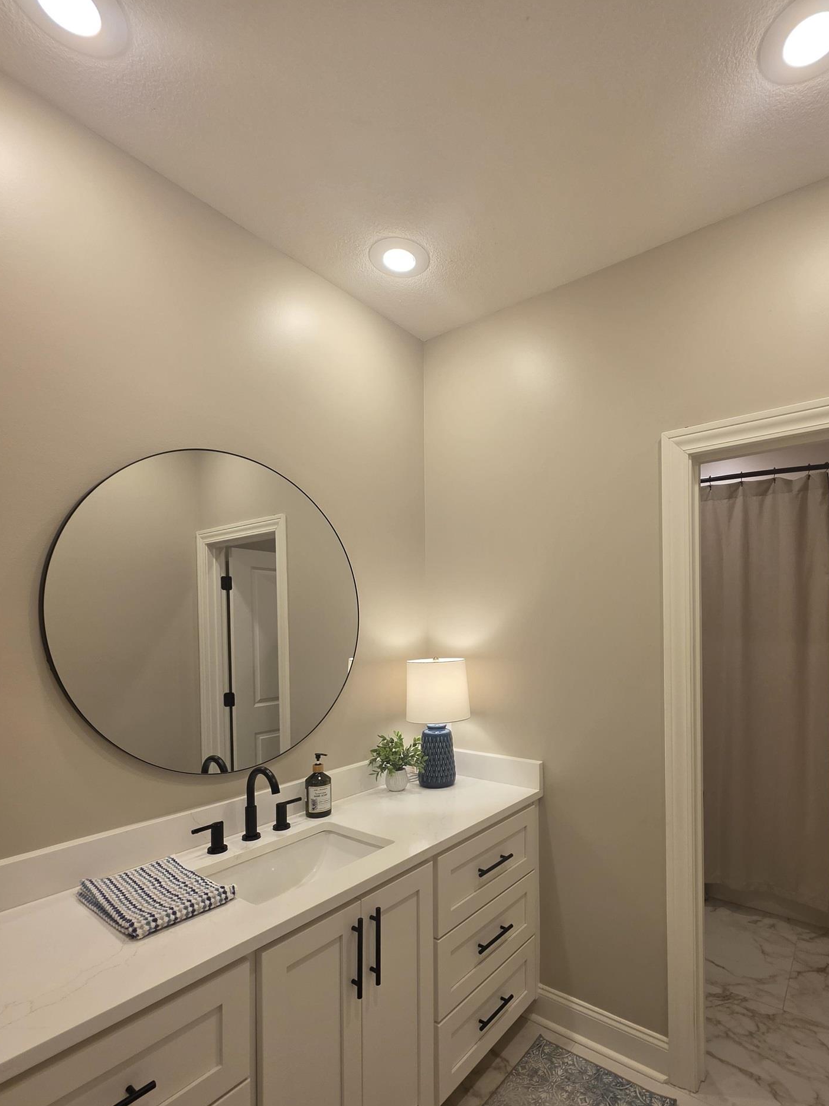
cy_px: 637
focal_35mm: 16
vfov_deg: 93.8
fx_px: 511
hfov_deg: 77.5
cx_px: 485
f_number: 1.9
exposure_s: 1/120
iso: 125
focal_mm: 2.2
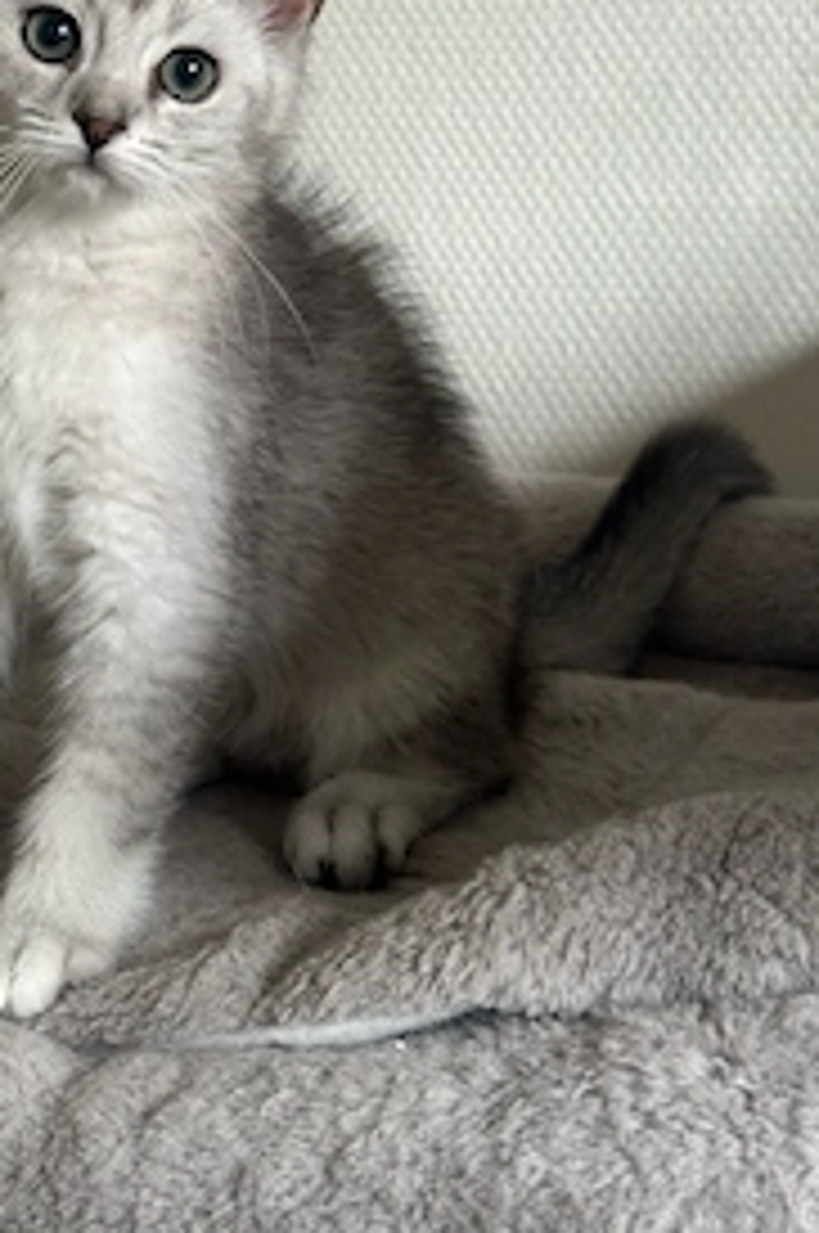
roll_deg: +0.5
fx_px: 2497
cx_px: 189
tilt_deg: -4.6
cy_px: 346
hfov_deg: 18.5
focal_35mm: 73
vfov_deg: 27.4
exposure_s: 1/60
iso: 160
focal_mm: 6.86
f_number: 1.78
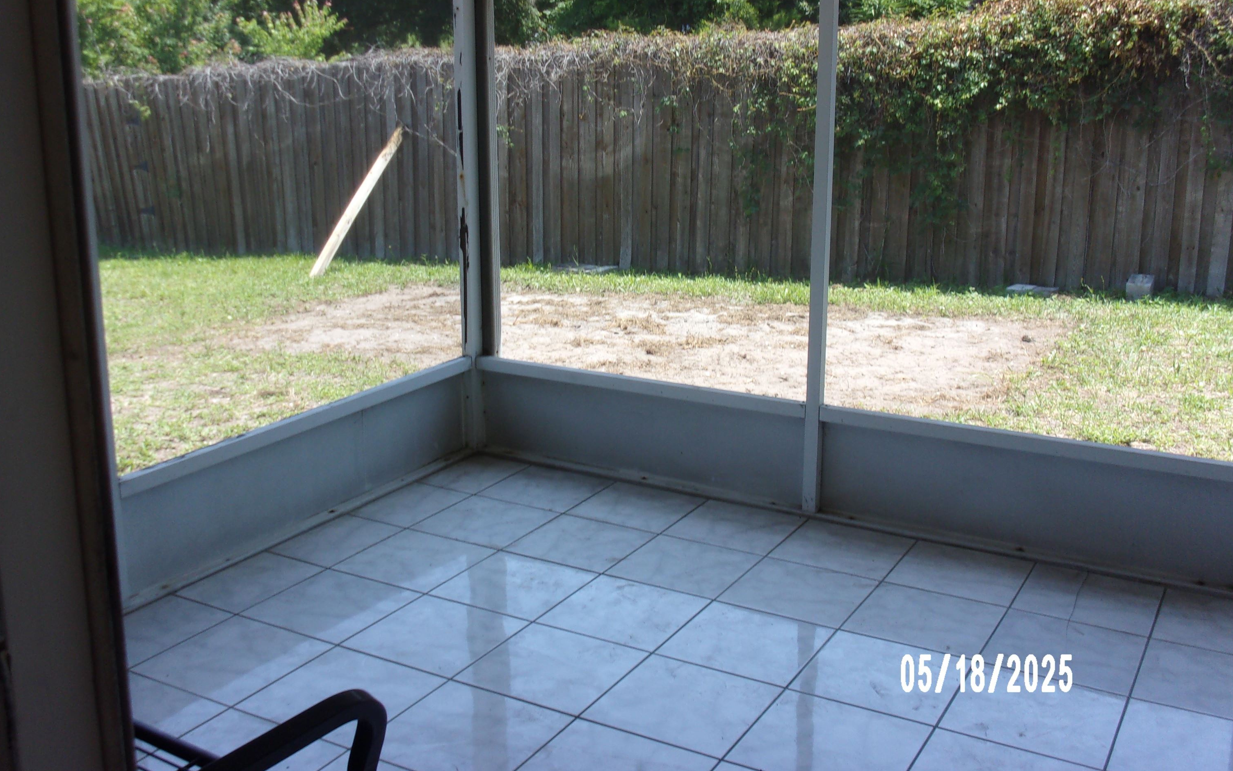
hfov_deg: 50.4
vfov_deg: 32.7
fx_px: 1311
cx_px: 629
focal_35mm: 39
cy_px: 305
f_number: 4.5
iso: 80
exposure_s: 1/125
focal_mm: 6.4
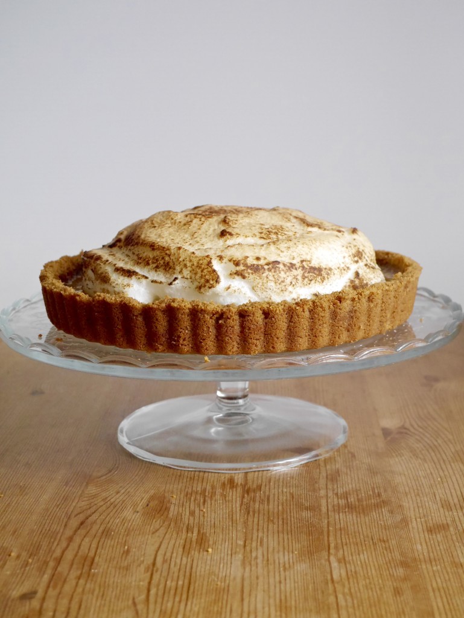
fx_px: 1107
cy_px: 309
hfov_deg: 23.7
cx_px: 232
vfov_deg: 31.2
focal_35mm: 62
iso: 2500
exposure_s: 1/60
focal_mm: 31
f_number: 5.6
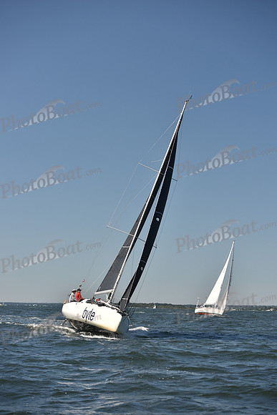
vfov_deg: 28.8
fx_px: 807
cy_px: 208
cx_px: 138
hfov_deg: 19.5
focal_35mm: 70
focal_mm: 70
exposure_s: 1/1250
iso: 250
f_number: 4
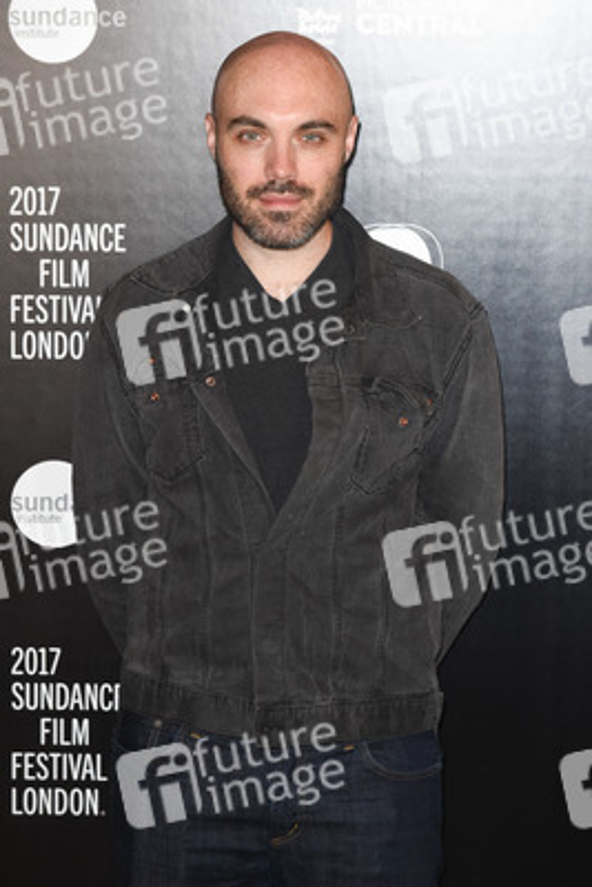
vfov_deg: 15.2
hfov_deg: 10.2
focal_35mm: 135
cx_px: 296
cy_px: 444
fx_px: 3327
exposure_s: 1/250
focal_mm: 135
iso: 1600
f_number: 4
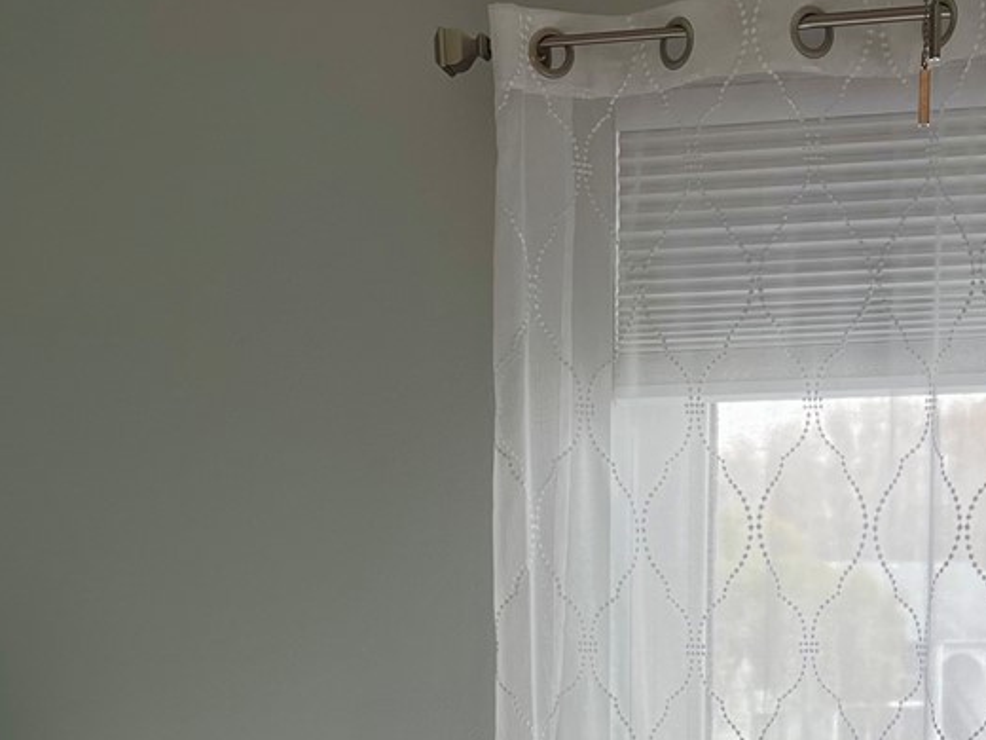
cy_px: 970
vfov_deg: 17.3
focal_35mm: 80
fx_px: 2279
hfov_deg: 24.4
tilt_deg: -7.8
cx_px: 559
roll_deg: +0.1
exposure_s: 1/120
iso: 40
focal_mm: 5.7
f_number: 1.5
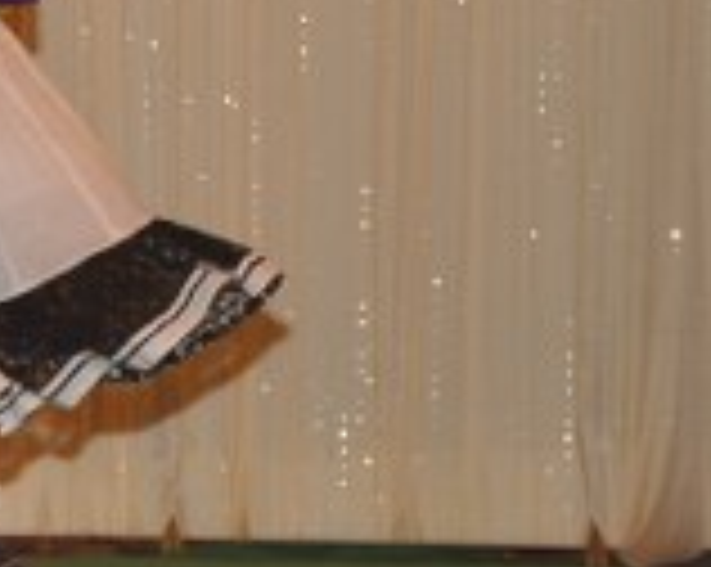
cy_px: -155
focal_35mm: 297
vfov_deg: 5.2
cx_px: -360
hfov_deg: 6.4
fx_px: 6242
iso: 400
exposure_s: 1/125
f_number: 5
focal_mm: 52
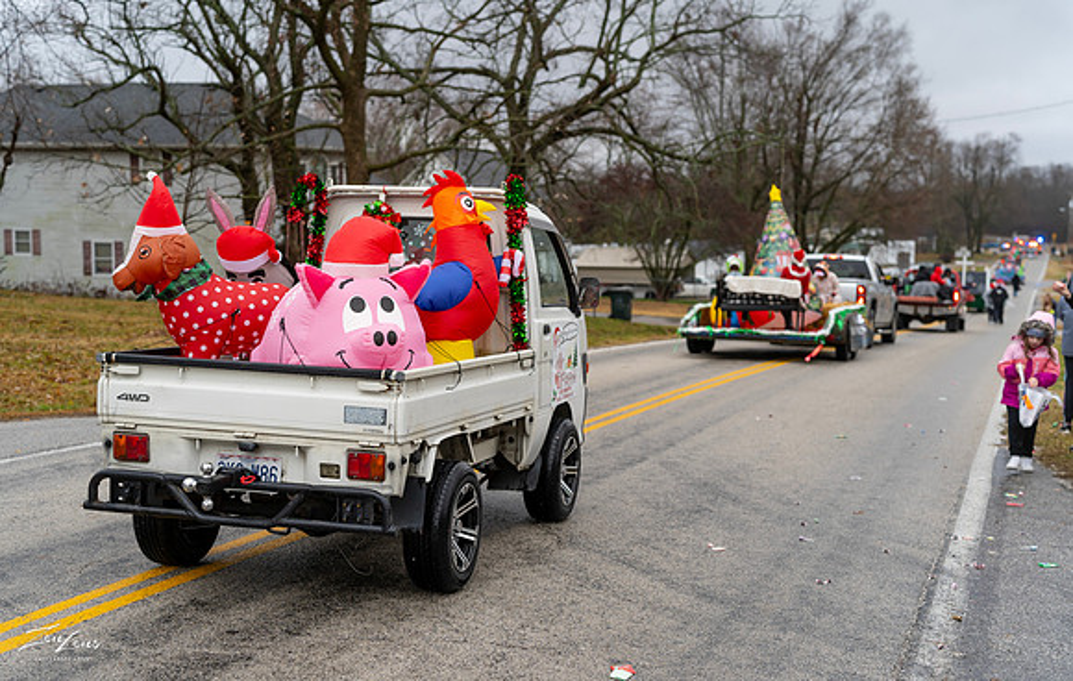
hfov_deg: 41.0
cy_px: 374
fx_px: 1434
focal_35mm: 49
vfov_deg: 26.7
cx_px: 512
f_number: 2.8
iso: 200
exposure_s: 1/640
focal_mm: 46
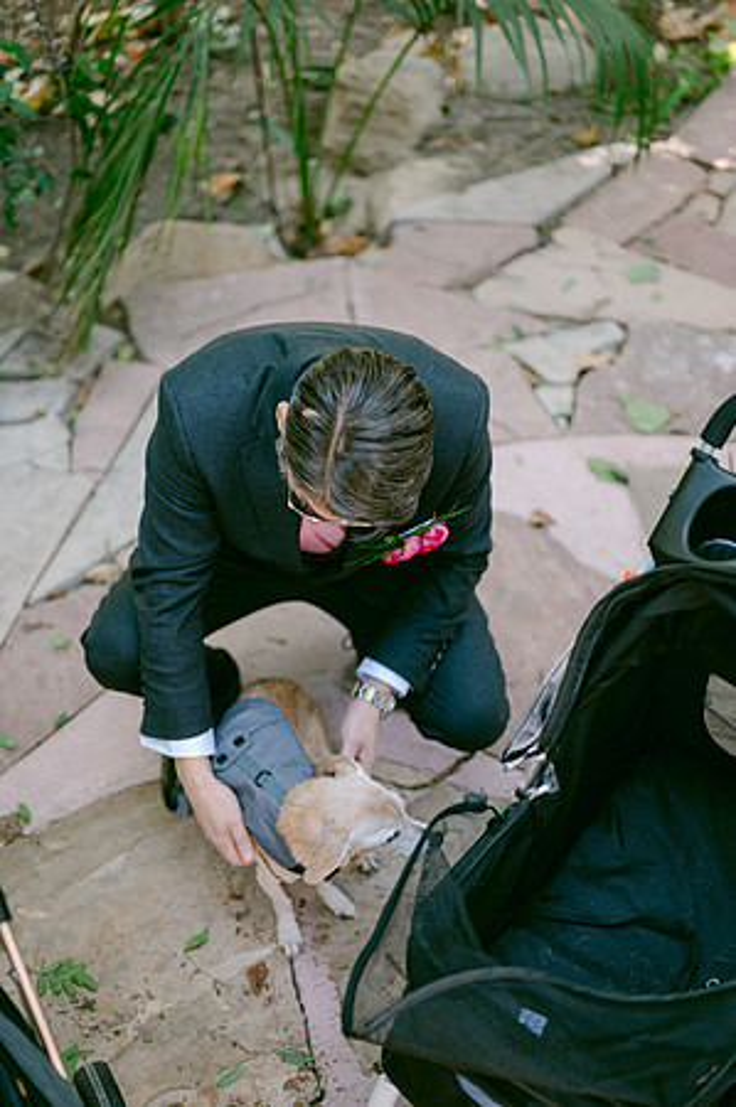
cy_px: 554
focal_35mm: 50
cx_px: 368
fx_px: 1537
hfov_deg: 26.9
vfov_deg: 39.6
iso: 560
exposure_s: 1/125
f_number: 1.8
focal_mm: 50
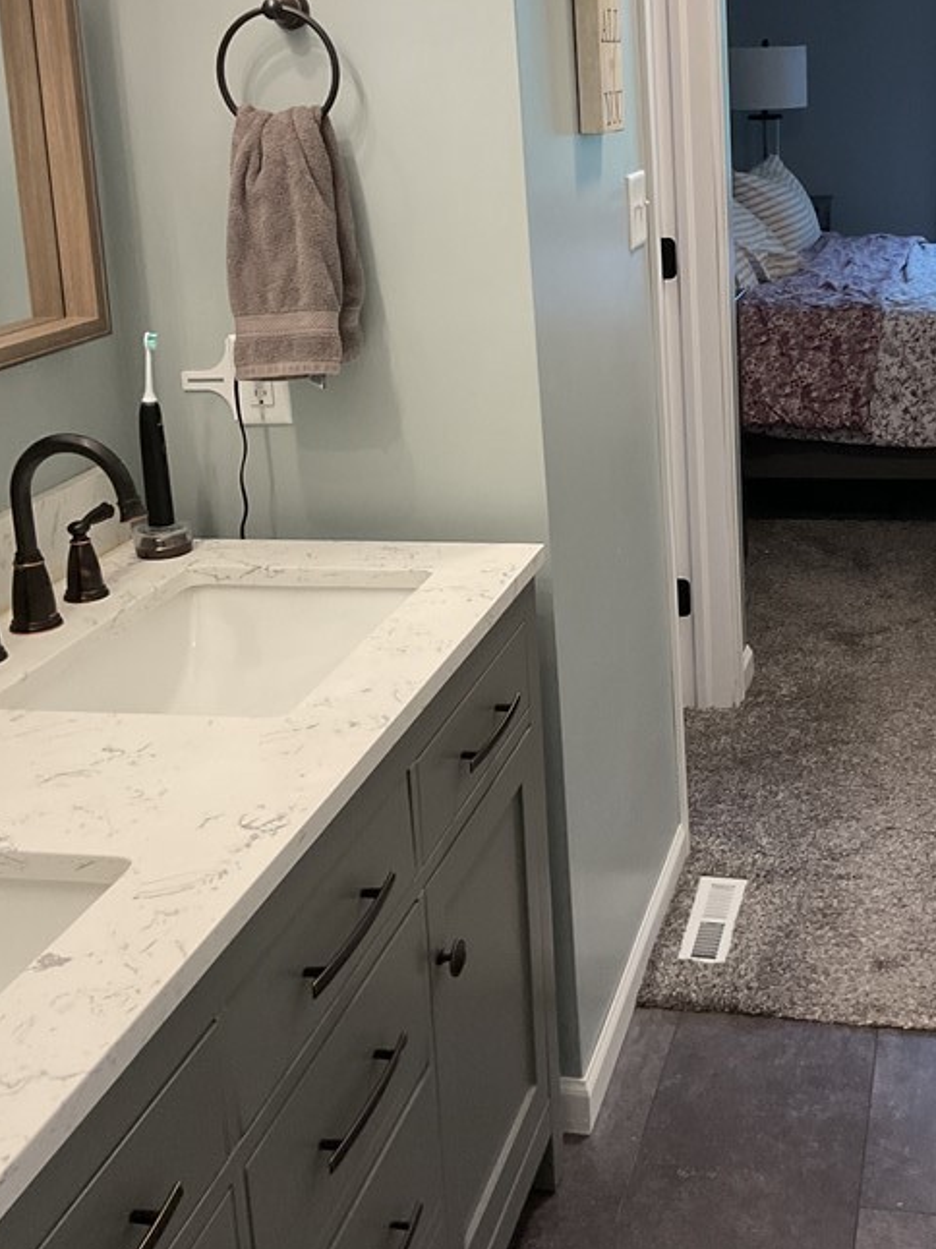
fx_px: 1660
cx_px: 690
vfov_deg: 40.8
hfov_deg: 31.0
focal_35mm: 46
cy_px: 423
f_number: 1.8
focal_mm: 3
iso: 64
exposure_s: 1/60
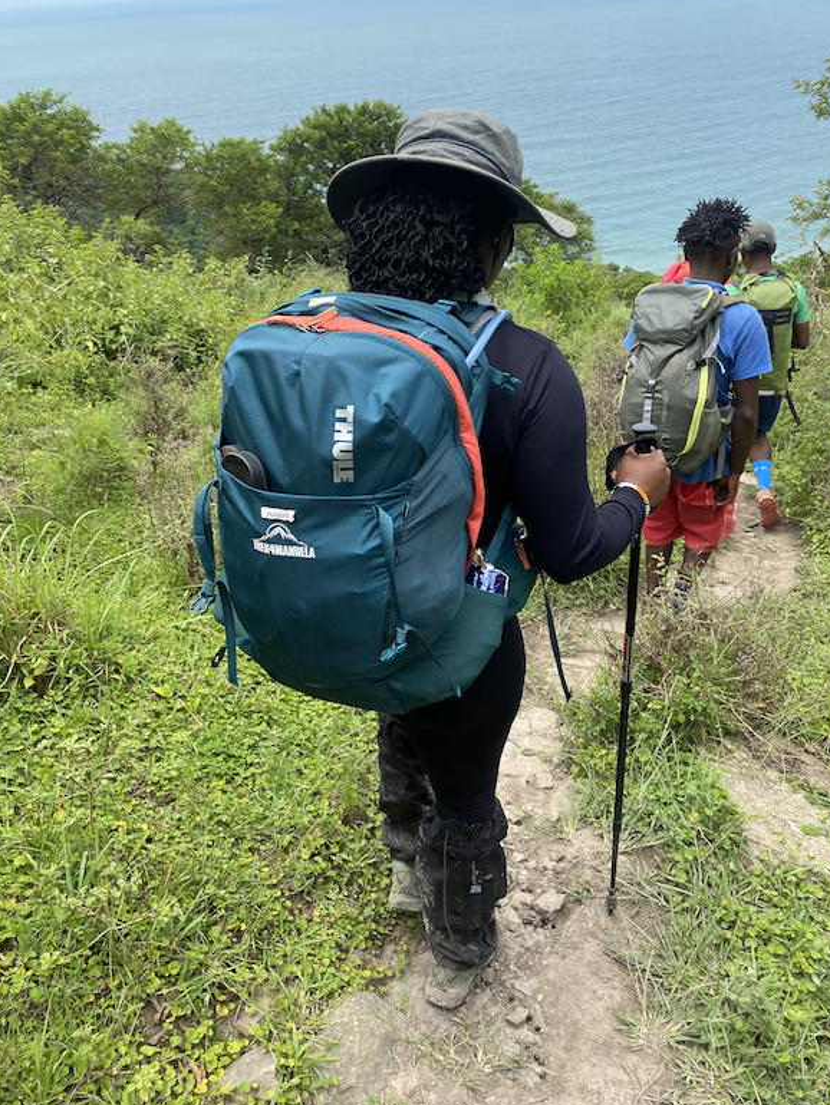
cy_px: 540
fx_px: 863
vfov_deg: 65.3
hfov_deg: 51.4
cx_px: 426
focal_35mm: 27
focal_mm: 4.2
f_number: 1.8
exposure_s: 1/1007
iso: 32
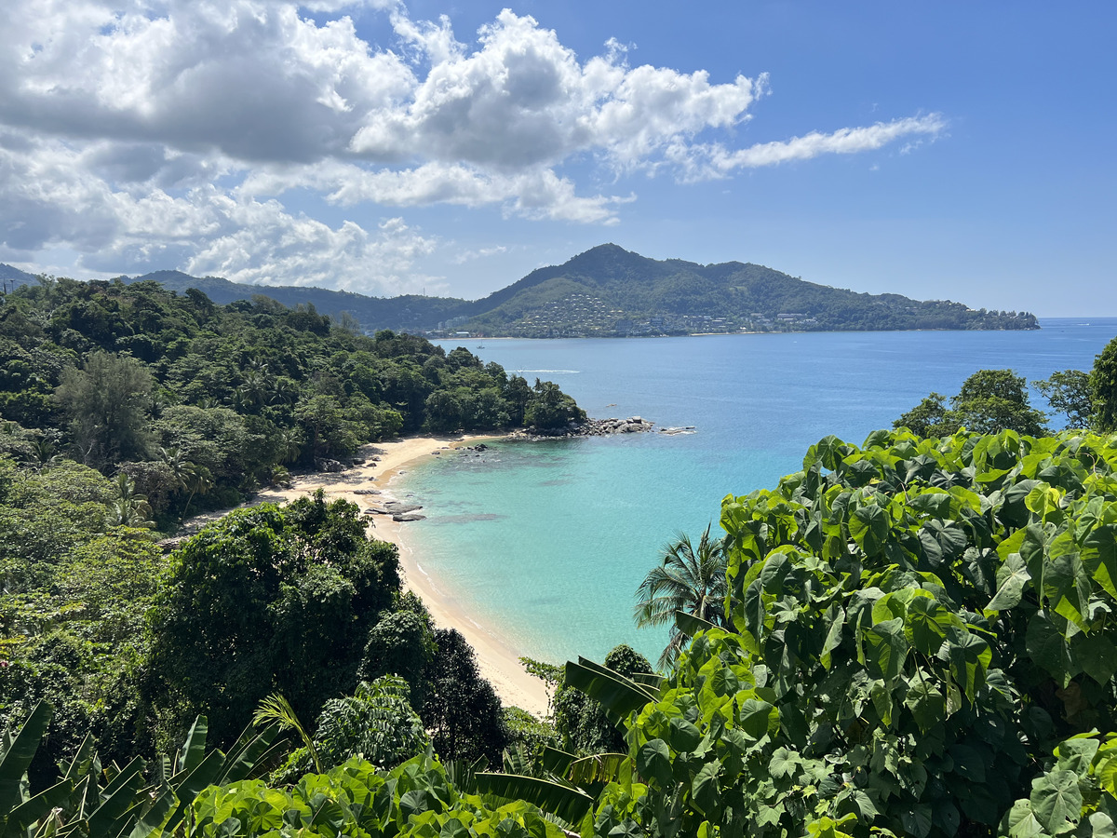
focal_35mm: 26
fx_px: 839
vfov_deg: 53.1
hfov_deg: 67.3
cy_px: 419
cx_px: 558
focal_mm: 5.7
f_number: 1.5
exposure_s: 1/8696
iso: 50
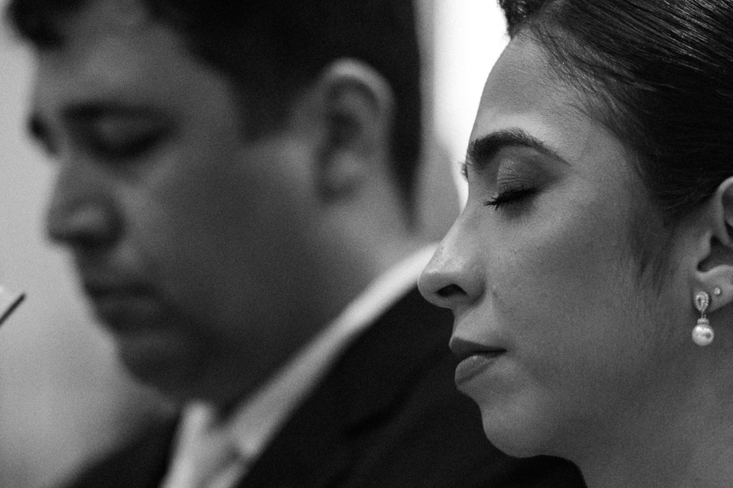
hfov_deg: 8.6
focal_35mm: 239
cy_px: 467
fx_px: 4864
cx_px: 366
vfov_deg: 5.7
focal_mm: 85
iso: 2000
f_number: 2
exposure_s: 1/320
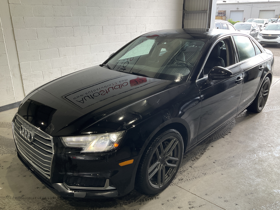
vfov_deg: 48.2
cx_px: 140
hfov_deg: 61.7
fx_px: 235
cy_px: 105
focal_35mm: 29
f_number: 1.8
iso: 32
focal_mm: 3
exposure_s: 1/101
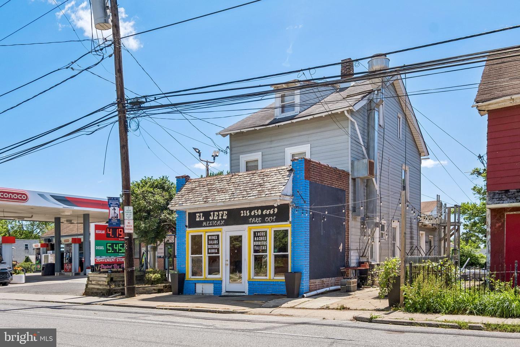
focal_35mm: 33
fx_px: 477
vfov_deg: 40.0
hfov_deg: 57.2
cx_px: 260
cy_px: 174
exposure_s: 1/400
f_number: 8
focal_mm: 21.9
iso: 250
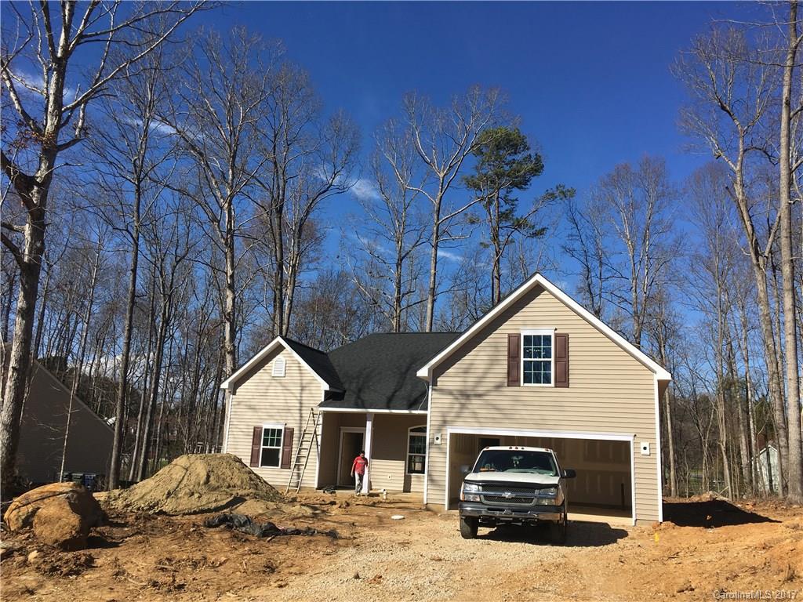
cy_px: 301
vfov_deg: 48.2
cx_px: 402
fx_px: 673
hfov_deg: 61.7
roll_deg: -4.1
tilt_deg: +10.5
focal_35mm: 29
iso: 25
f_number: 2.2
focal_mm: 4.15
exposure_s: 1/2079
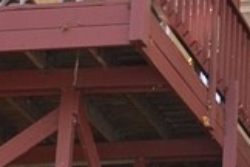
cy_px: 8
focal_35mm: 181
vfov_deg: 7.6
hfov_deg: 11.0
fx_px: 1257
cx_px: 350
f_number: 4
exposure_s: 1/125
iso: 180
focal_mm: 18
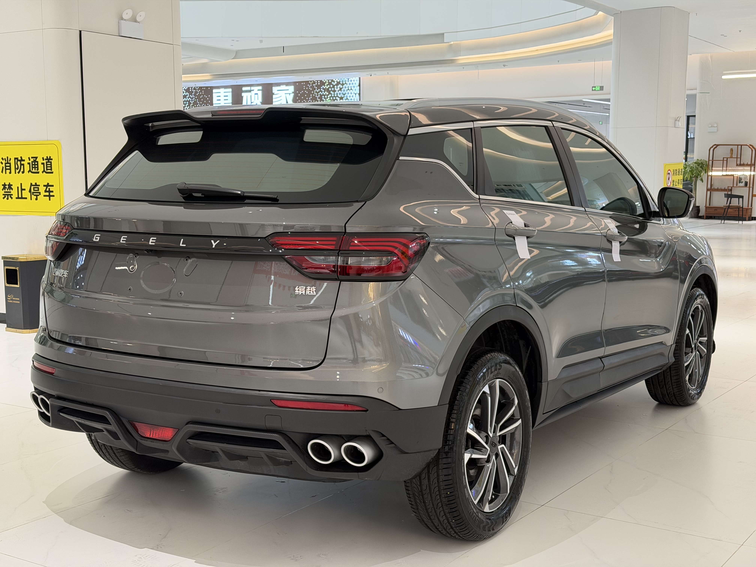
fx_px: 1048
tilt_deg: -6.8
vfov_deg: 30.3
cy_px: 284
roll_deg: +0.0
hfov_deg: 39.7
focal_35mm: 48
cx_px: 378
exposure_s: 1/60
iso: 200
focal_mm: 6.76
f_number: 1.78
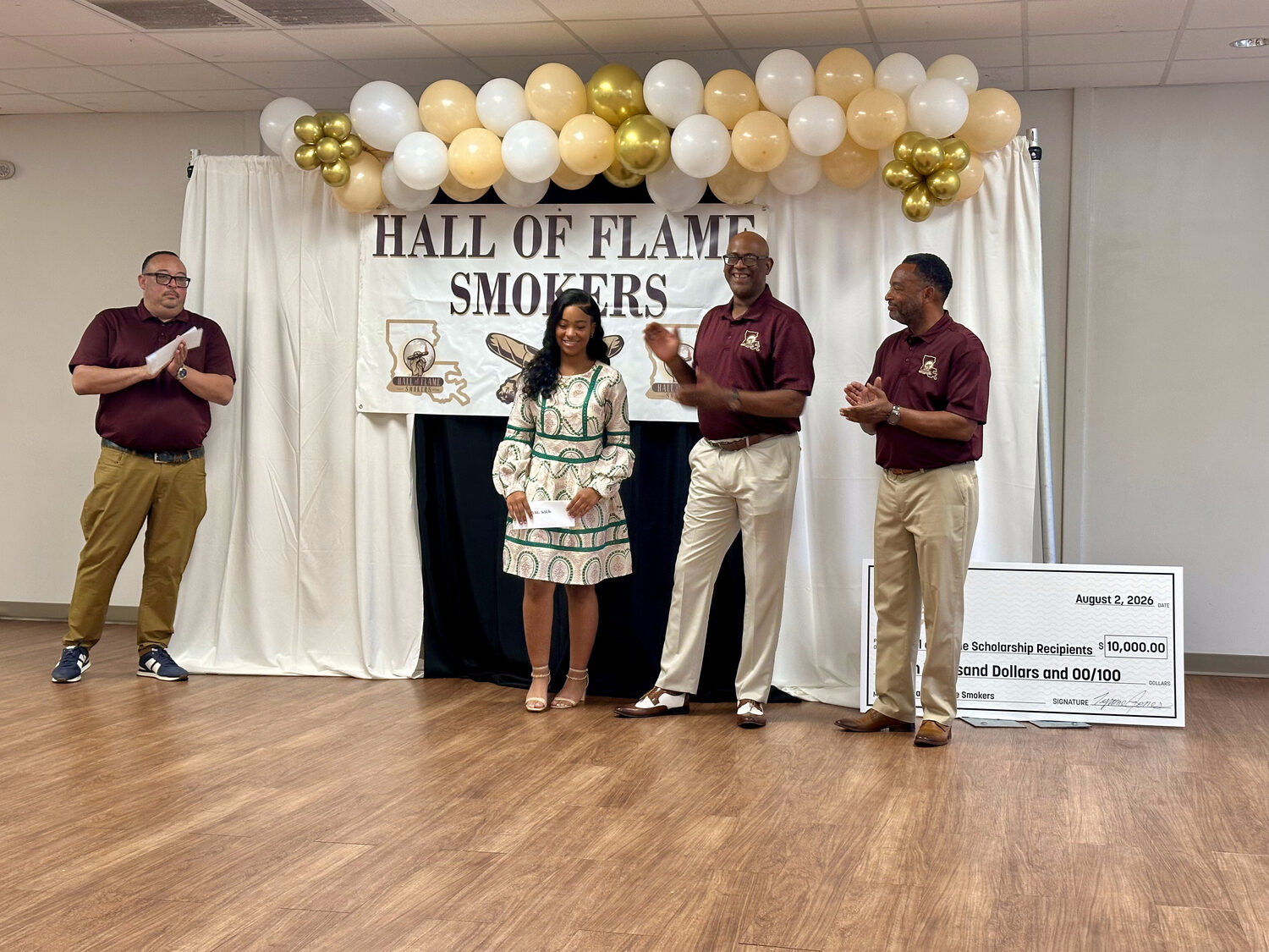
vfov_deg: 30.3
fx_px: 1760
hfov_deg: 39.7
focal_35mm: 48
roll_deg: -0.8
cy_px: 476
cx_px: 634
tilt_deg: -2.5
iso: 80
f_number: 1.78
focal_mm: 6.86
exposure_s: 1/50
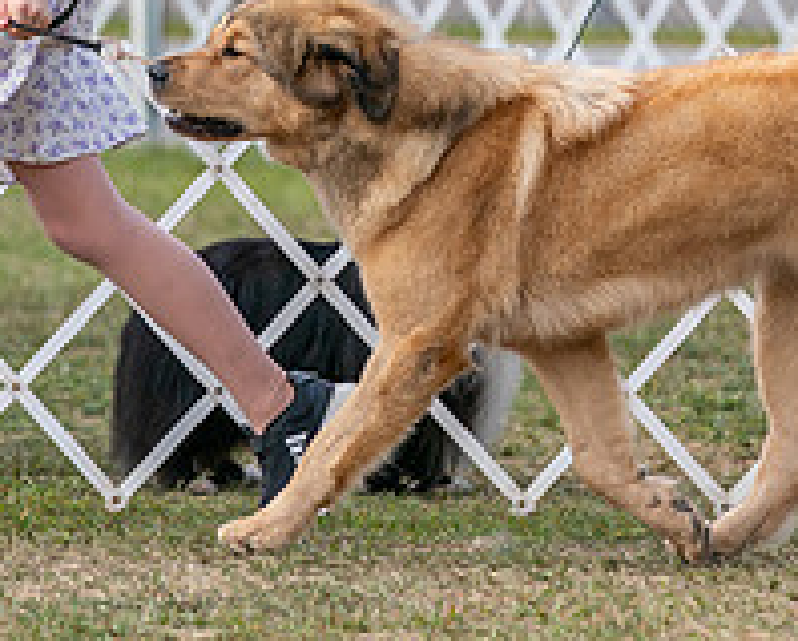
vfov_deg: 2.8
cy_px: -113
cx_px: 405
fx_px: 13080
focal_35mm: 553
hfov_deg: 3.5
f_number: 4
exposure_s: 1/2000
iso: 400
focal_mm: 173
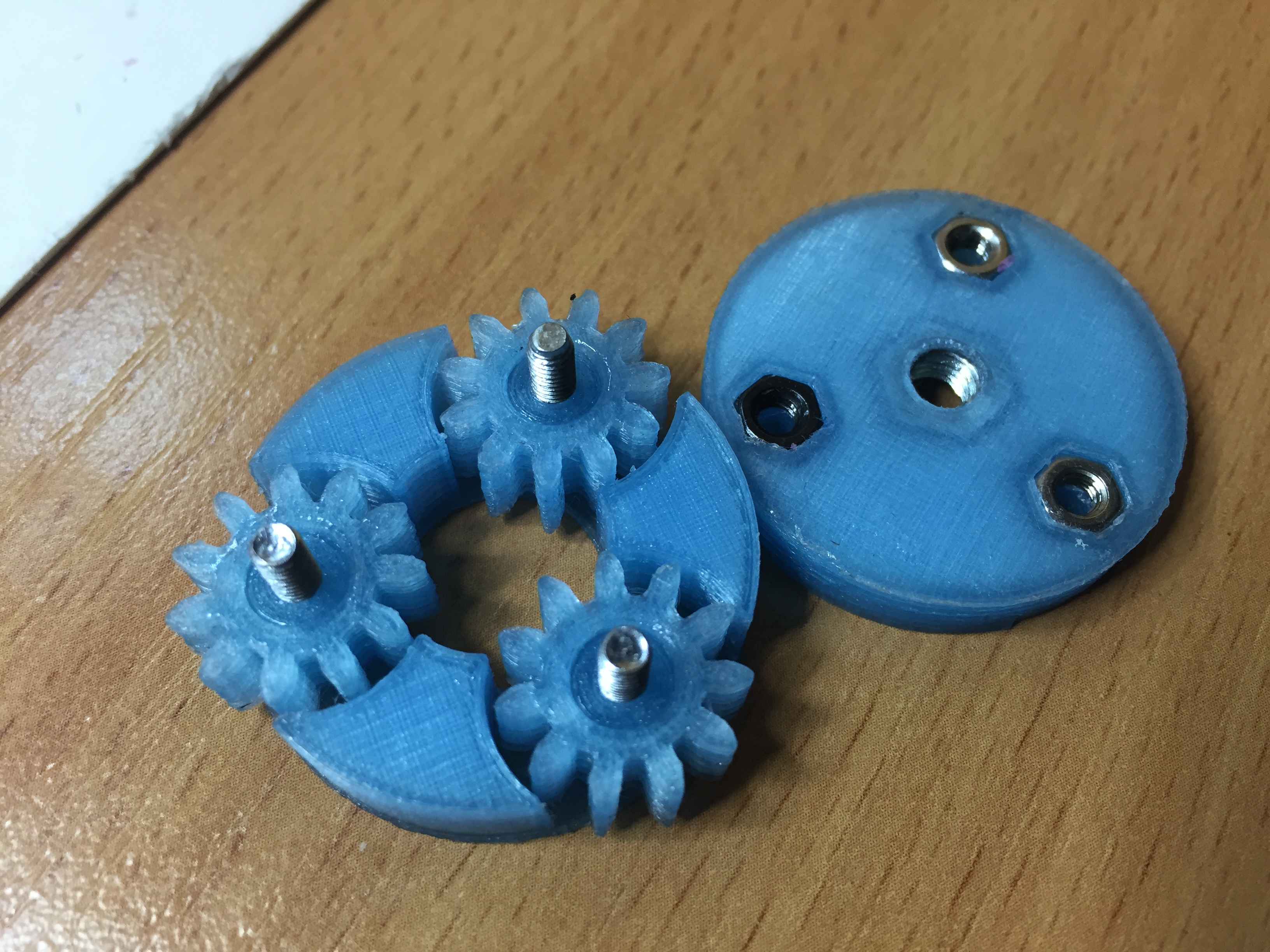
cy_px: 476
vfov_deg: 48.2
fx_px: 1064
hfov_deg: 61.7
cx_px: 635
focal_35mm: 29
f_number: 2.2
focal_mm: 4.15
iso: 50
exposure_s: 1/33
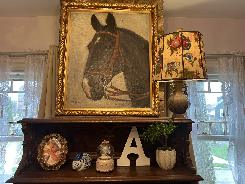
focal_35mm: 26
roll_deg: +0.3
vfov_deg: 53.1
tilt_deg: +5.1
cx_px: 122
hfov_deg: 67.3
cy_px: 92
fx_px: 184
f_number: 1.5
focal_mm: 5.7
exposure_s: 1/120
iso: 100
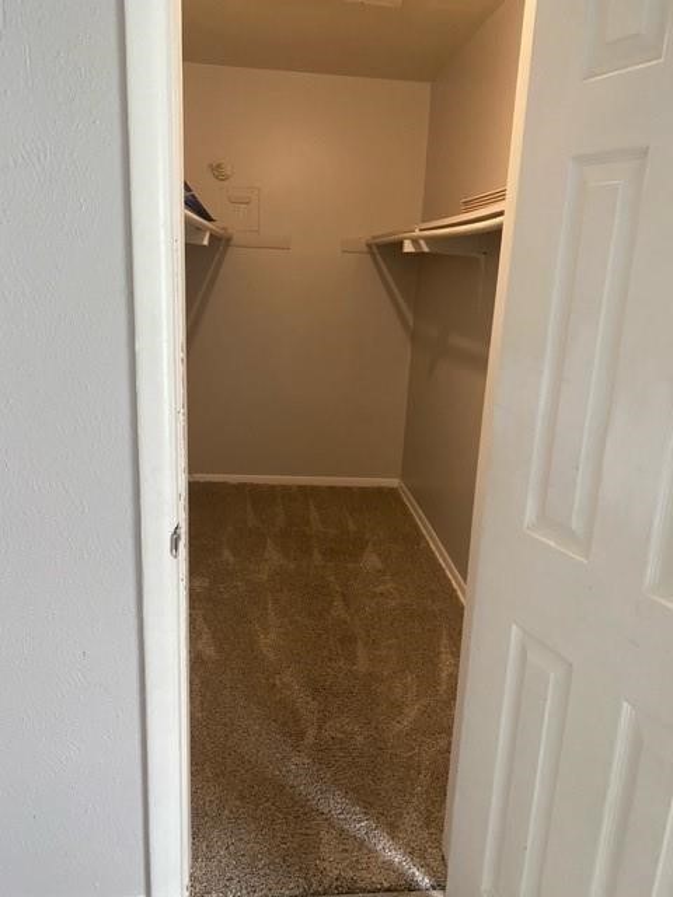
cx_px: 336
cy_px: 448
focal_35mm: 26
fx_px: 674
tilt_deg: -13.8
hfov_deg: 53.1
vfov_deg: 67.3
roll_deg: -2.2
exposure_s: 1/60
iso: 320
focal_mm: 4.25
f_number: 1.8
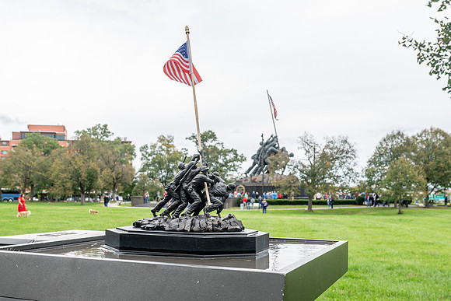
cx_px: 201
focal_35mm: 43
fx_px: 537
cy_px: 193
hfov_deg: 45.5
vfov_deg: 31.1
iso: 640
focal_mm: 24
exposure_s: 1/400
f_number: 7.1
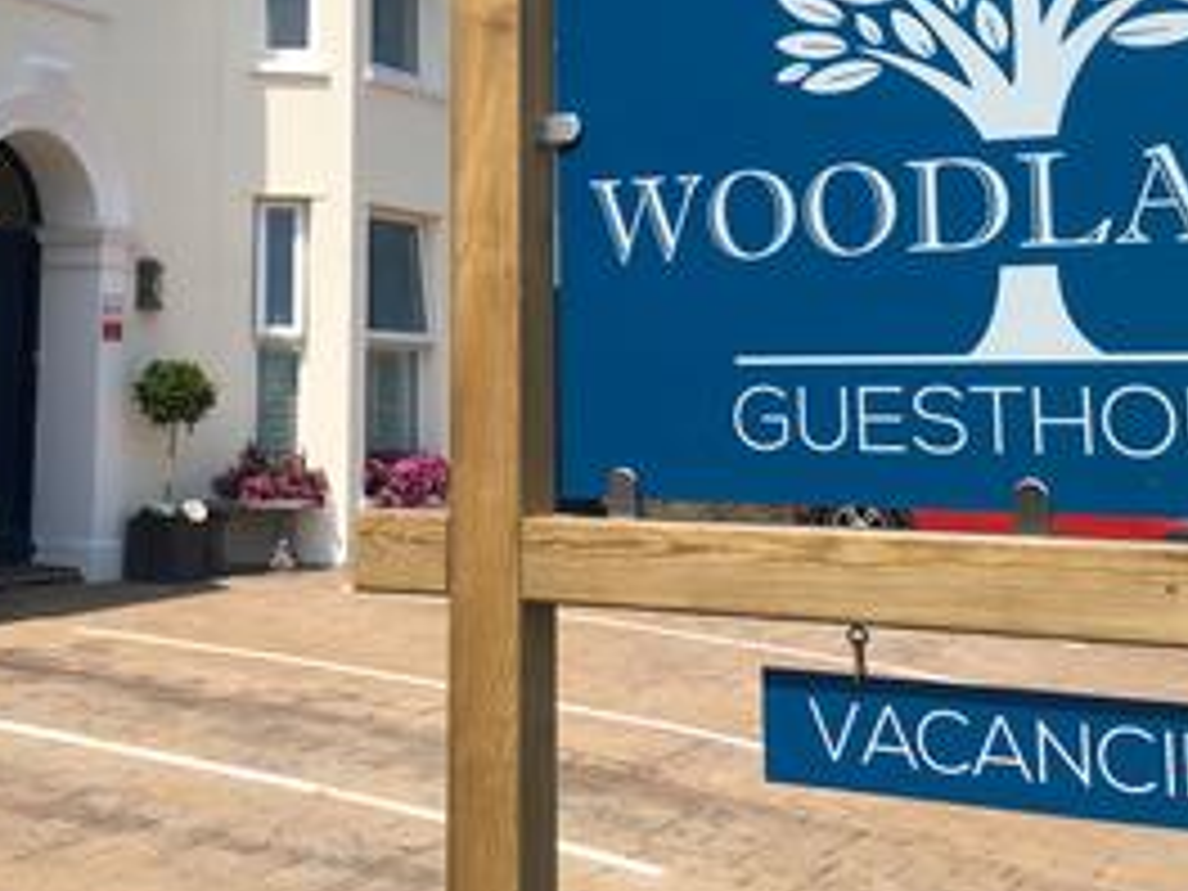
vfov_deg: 26.0
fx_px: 1888
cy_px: 151
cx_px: 418
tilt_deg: +8.6
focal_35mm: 55
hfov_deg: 34.7
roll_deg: -0.2
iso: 25
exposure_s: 1/2262
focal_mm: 4.15
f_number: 2.2
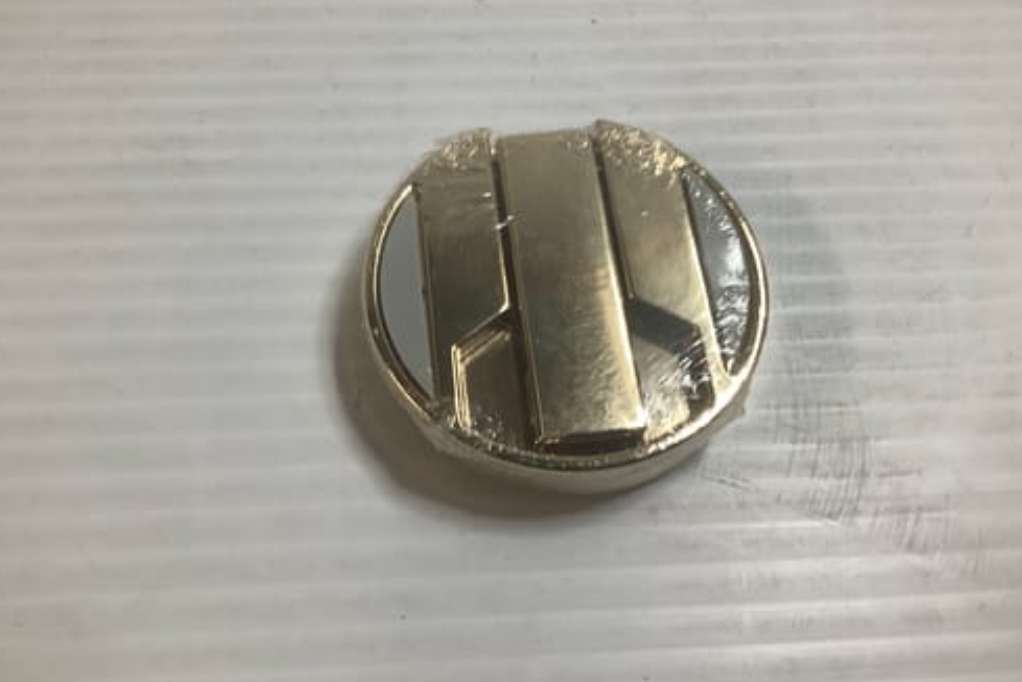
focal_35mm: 33
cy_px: 317
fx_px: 937
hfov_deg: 57.2
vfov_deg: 39.9
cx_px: 512
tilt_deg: -61.9
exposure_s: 1/50
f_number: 2.4
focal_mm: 3.3
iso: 50
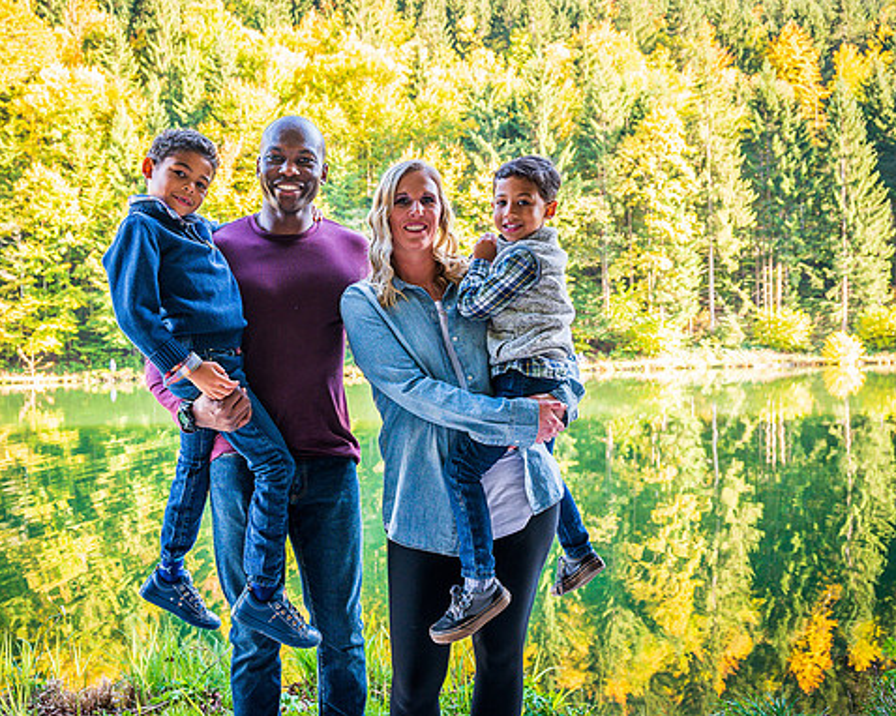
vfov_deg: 44.5
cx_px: 366
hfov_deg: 53.9
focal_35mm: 33
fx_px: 875
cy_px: 356
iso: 400
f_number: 4.5
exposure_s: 1/80
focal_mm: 29
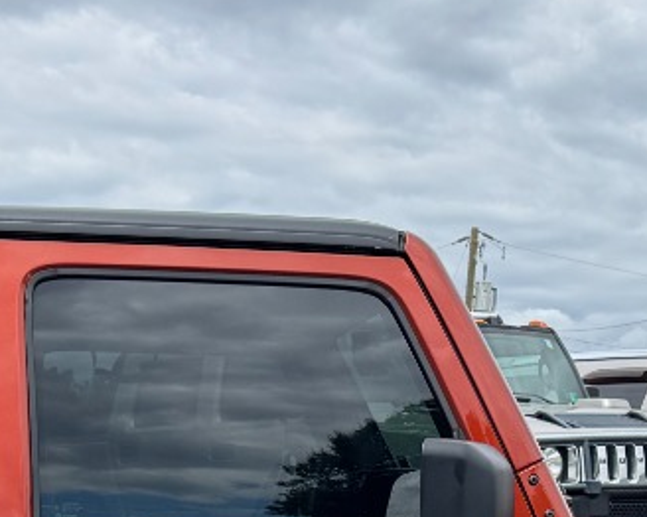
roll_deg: -1.9
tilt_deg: -7.8
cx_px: 120
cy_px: 754
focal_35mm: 103
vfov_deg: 14.1
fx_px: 1971
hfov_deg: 18.5
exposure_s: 1/3413
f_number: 1.78
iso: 80
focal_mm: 6.76
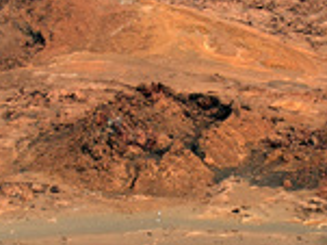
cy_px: 59
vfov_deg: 11.0
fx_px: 1265
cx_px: 199
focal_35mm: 134
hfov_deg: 14.7
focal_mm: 10.64
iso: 100
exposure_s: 1/197
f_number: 4.8
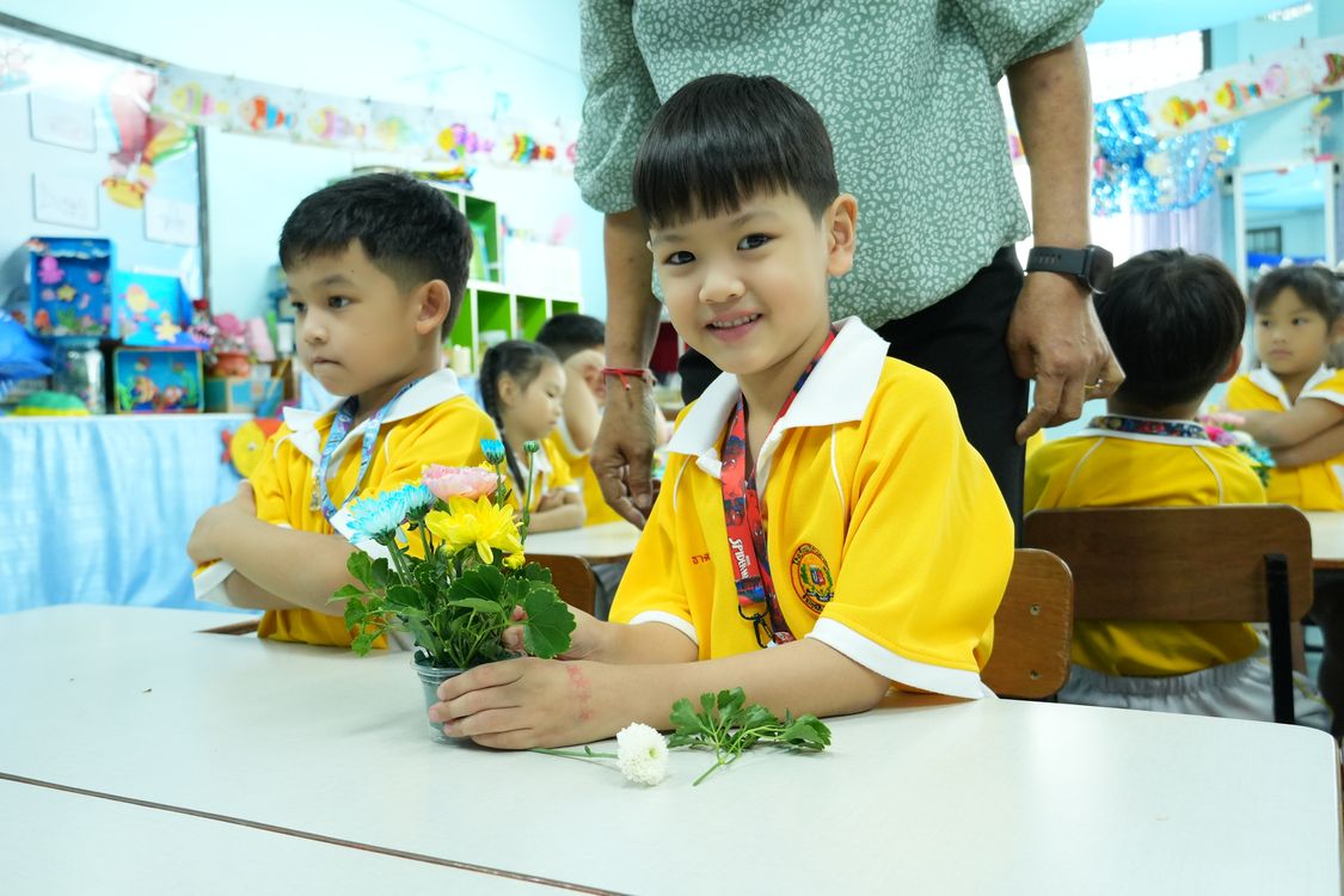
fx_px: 1120
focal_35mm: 30
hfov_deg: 61.9
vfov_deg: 43.6
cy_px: 448
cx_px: 672
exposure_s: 1/80
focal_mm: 20
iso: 2500
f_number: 4
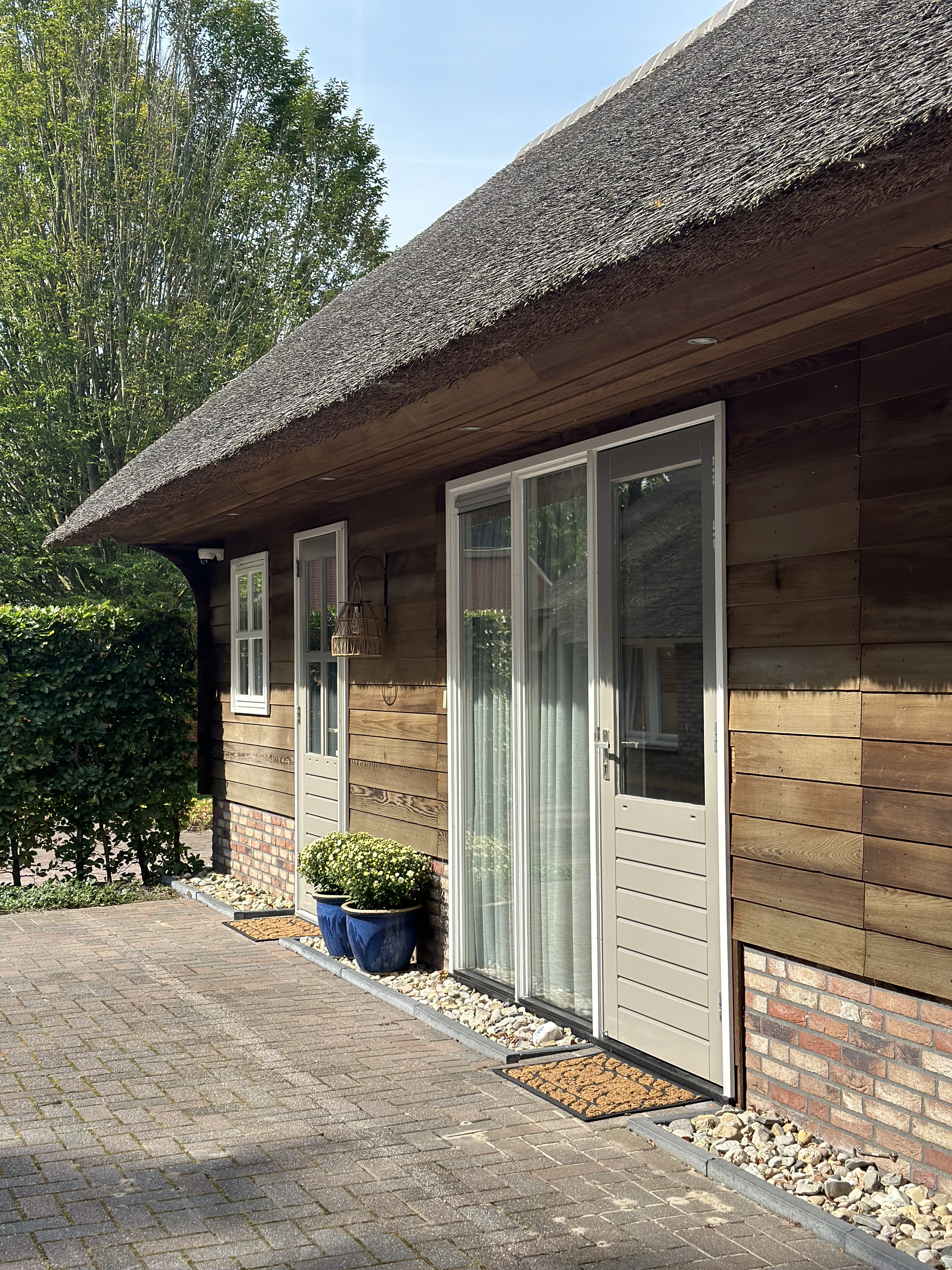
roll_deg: +0.2
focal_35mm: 48
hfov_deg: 30.3
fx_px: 1760
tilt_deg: +1.5
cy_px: 635
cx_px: 476
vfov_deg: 39.7
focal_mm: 6.86
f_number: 1.78
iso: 100
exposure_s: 1/3058
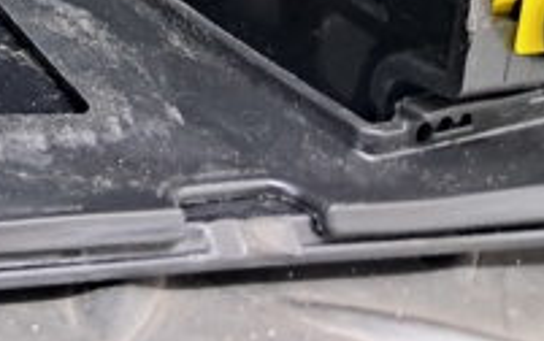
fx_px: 1350
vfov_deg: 13.3
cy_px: -218
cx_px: -254
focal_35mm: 91
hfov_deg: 19.9
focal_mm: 4
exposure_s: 1/33
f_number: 1.8
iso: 640
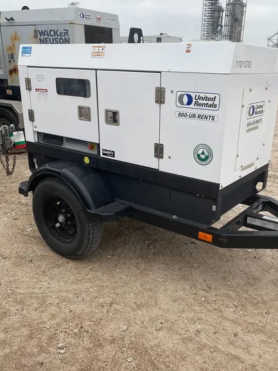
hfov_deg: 42.8
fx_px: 354
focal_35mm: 33
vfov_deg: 55.3
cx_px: 158
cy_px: 204
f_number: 1.8
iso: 32
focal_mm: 4.25
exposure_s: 1/529
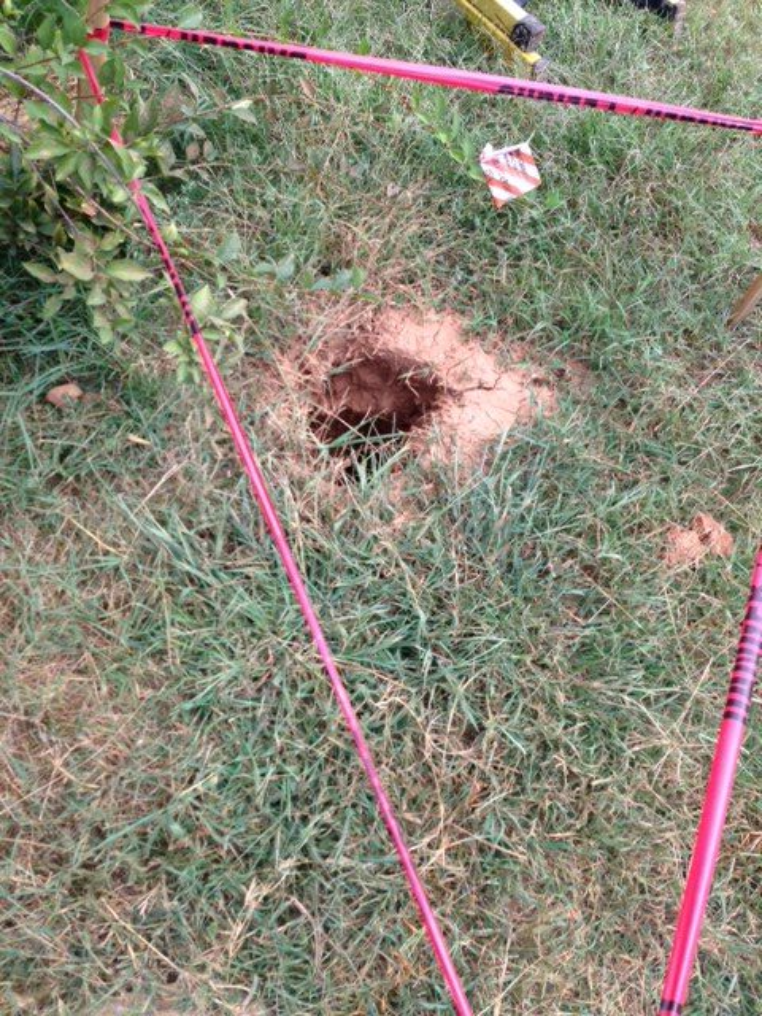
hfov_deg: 42.9
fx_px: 969
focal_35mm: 33
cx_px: 381
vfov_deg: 55.4
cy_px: 508
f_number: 2.4
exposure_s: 1/437
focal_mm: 4.13
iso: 50
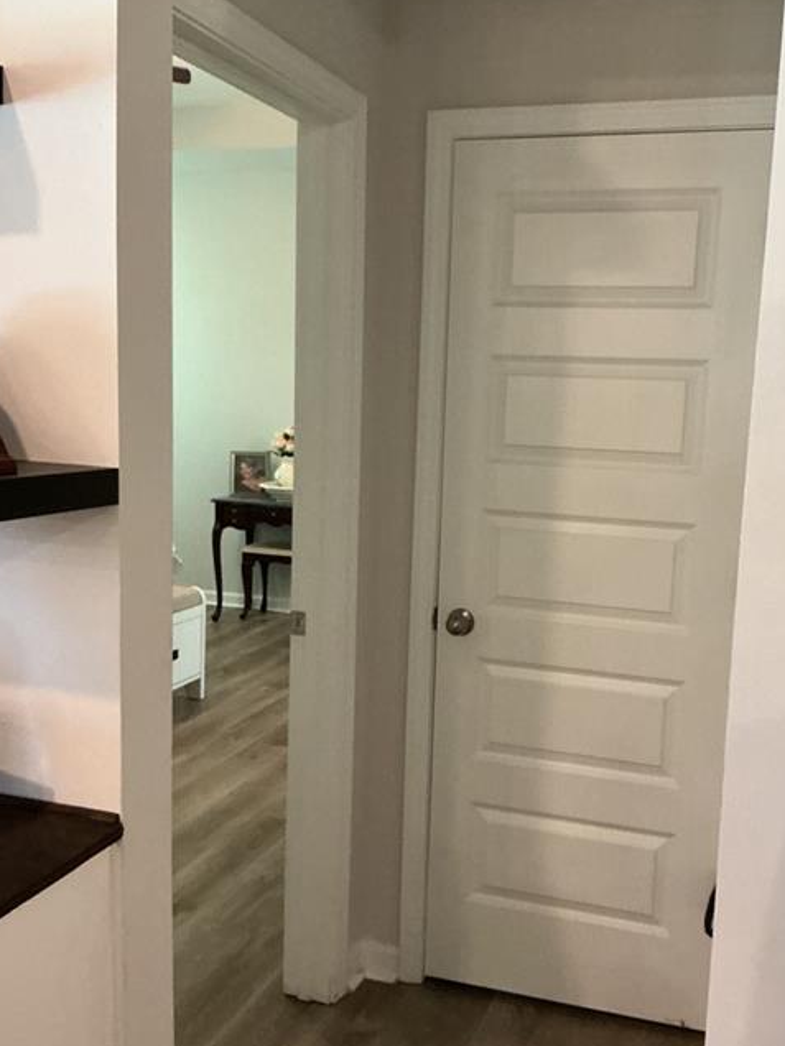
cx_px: 461
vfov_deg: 52.6
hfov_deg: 40.6
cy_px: 531
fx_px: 1058
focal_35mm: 35
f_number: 1.8
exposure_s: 1/60
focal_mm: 3
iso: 200
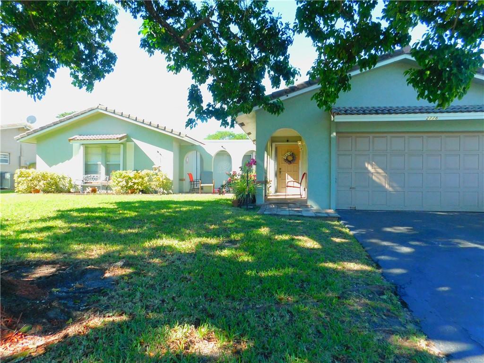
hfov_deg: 73.9
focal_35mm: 23
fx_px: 322
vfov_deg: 58.9
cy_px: 182
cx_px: 242
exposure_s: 1/800
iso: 400
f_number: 3
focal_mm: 4
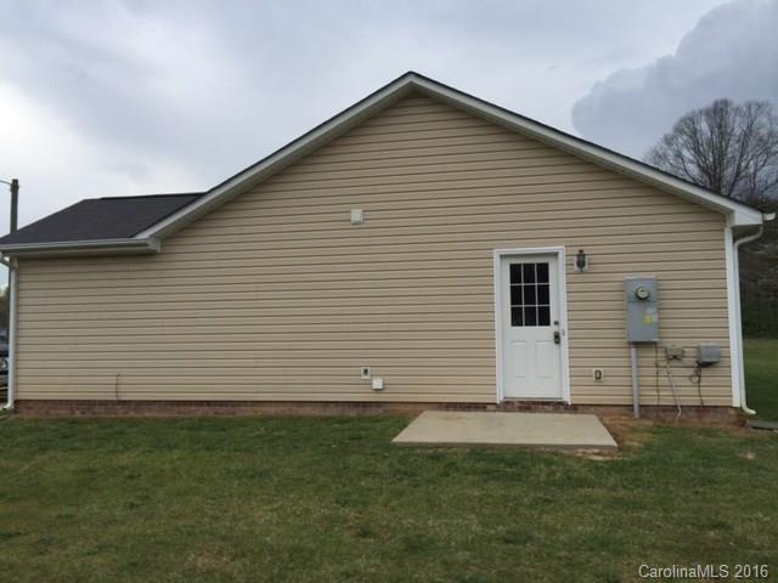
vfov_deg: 48.2
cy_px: 292
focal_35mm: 29
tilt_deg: +2.6
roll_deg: -0.8
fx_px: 652
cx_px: 389
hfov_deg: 61.7
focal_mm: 4.15
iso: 32
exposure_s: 1/1068
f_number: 2.2
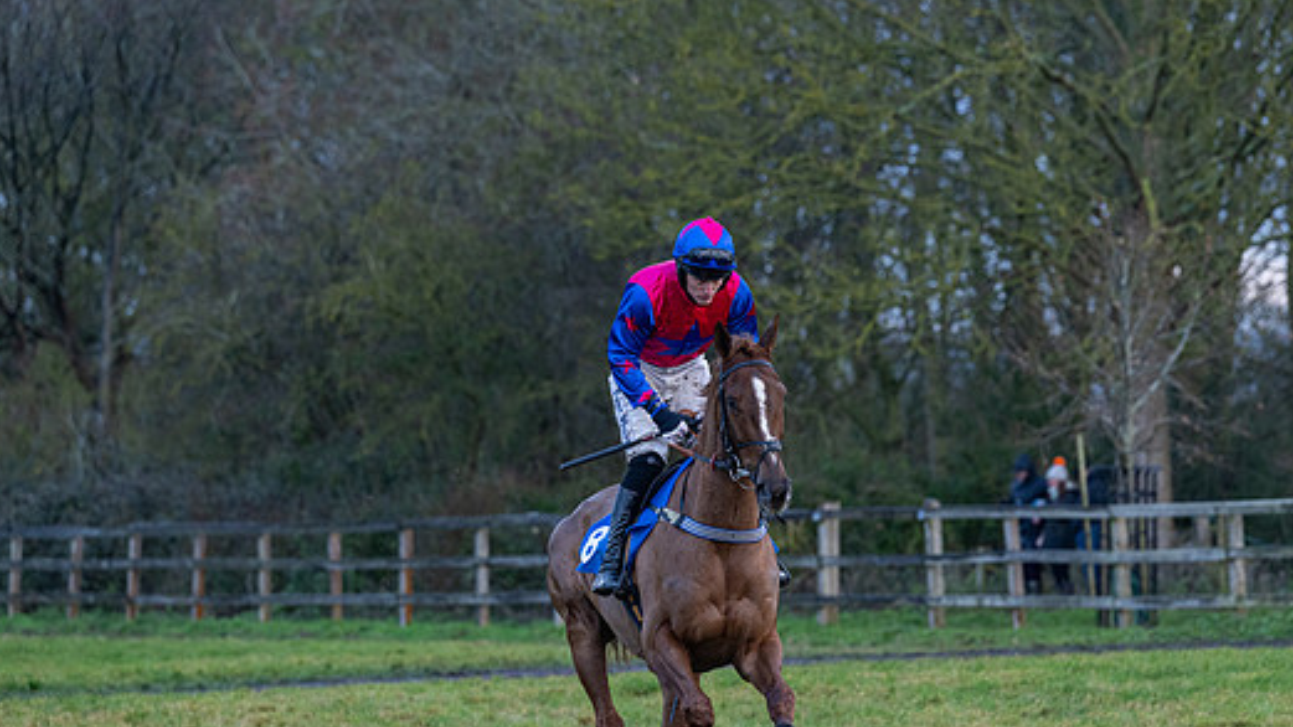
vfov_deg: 5.4
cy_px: 457
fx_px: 7679
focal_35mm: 224
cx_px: 666
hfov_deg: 9.6
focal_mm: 165
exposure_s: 1/500
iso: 800
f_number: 4
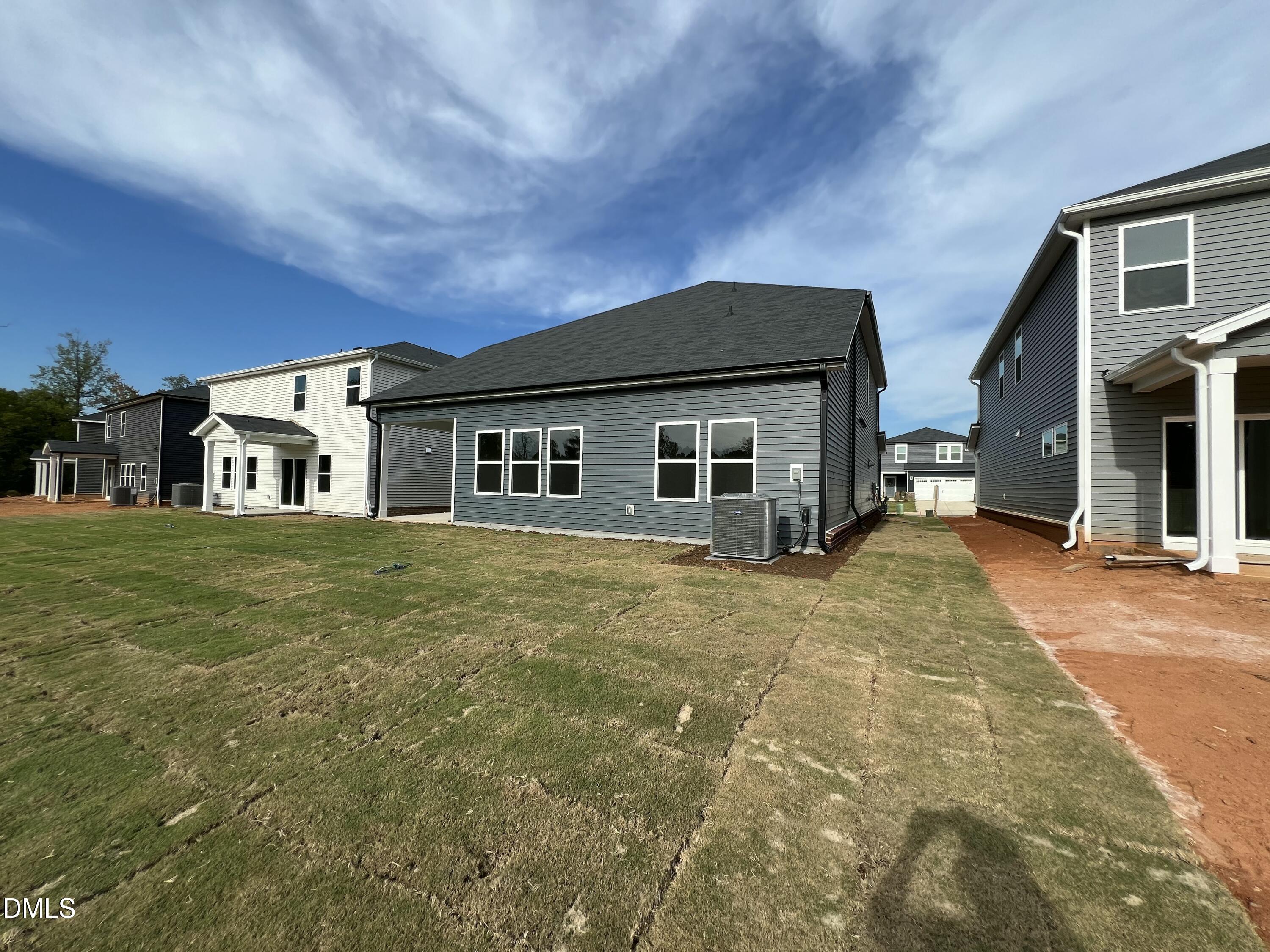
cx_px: 635
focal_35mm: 13
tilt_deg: +1.8
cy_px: 476
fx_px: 477
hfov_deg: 106.2
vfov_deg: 89.9
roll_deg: -1.4
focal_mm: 1.57
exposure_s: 1/1096
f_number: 1.8
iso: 32
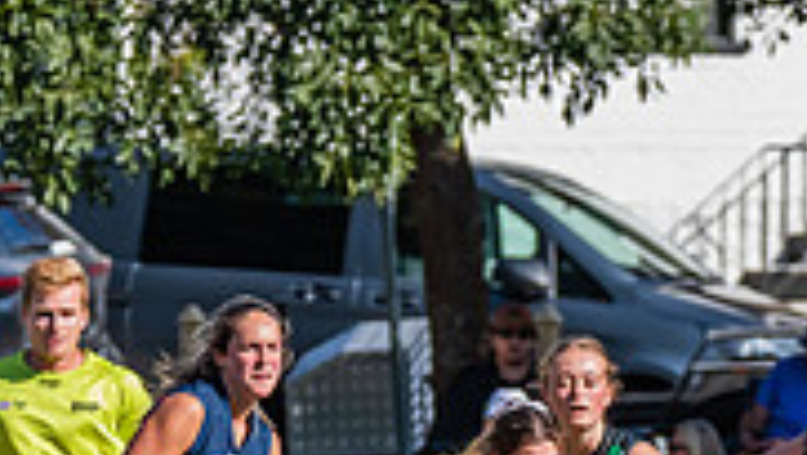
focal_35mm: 1241
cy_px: 618
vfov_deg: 1.0
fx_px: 26567
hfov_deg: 1.7
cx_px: 542
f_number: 9
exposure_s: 1/1600
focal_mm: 320
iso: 800
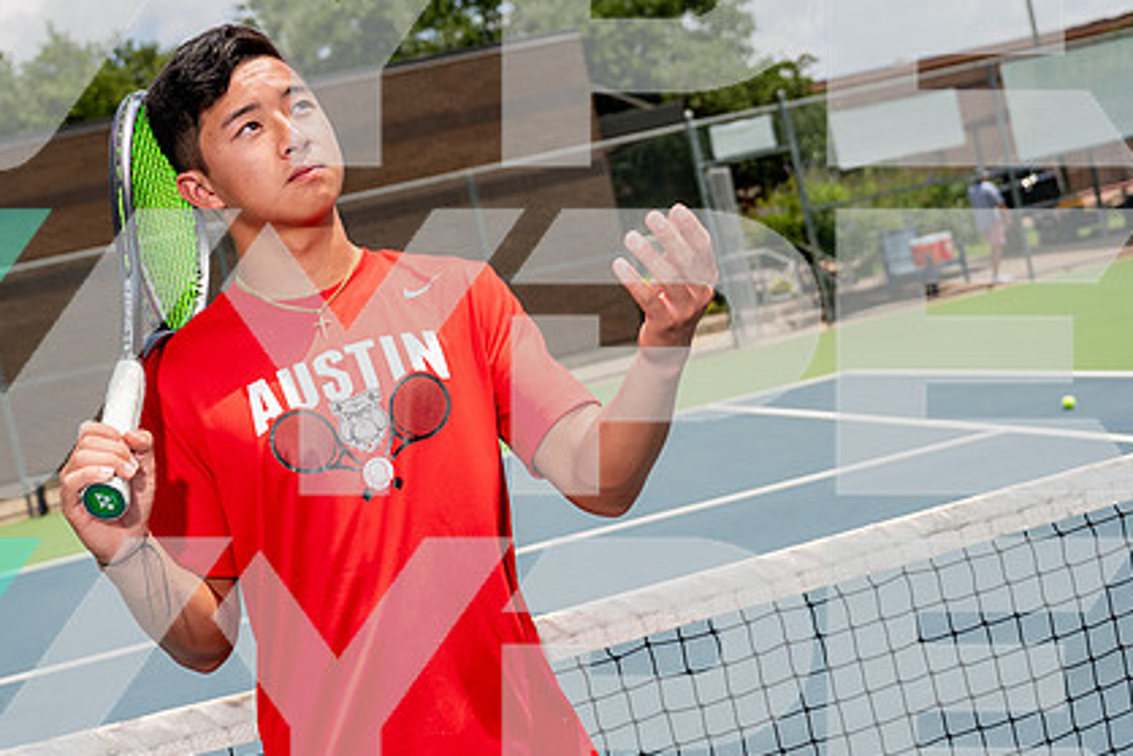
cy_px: 354
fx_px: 1574
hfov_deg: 39.4
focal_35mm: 50
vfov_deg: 27.0
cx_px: 458
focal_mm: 36
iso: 100
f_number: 4
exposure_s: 1/1250
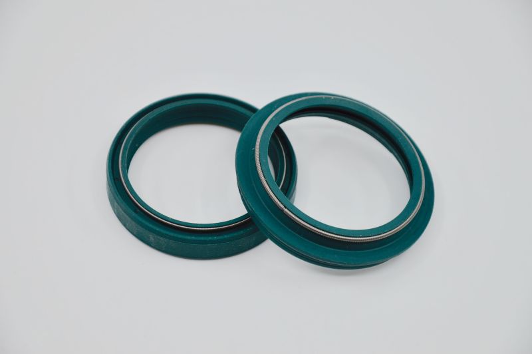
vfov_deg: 8.7
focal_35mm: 158
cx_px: 266
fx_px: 2326
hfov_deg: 13.1
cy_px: 177
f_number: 6.3
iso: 100
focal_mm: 105
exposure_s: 1/160
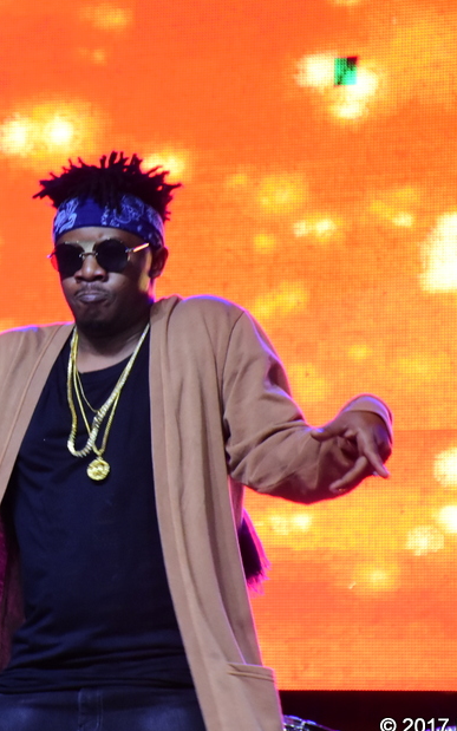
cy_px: 368
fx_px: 4921
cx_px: -47
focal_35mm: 247
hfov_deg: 5.3
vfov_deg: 8.5
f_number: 5.6
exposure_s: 1/100
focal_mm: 100
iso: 3200
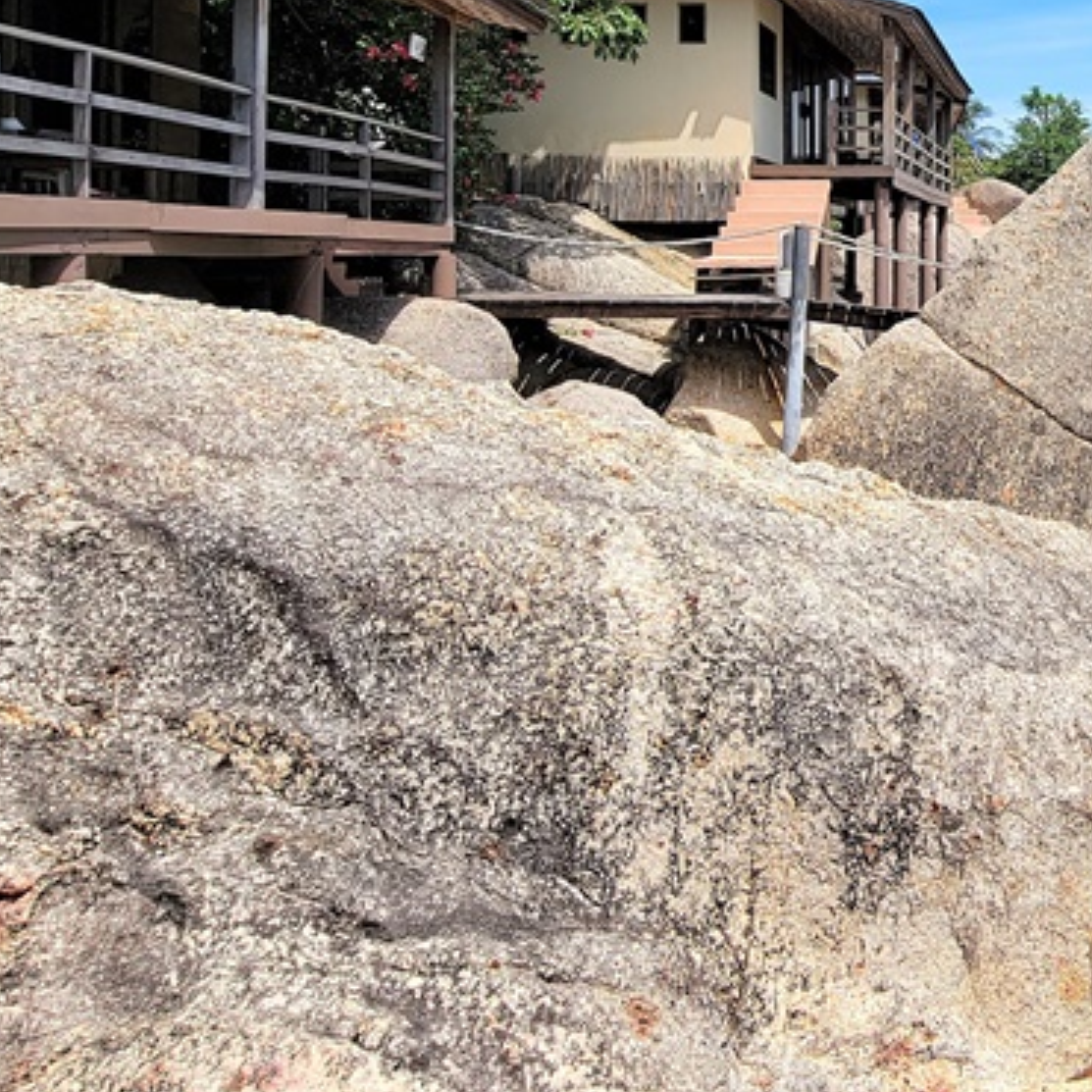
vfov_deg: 49.5
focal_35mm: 31
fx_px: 1106
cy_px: 221
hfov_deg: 44.5
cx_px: 1095
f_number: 2.2
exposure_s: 1/1989
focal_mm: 2.2
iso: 50
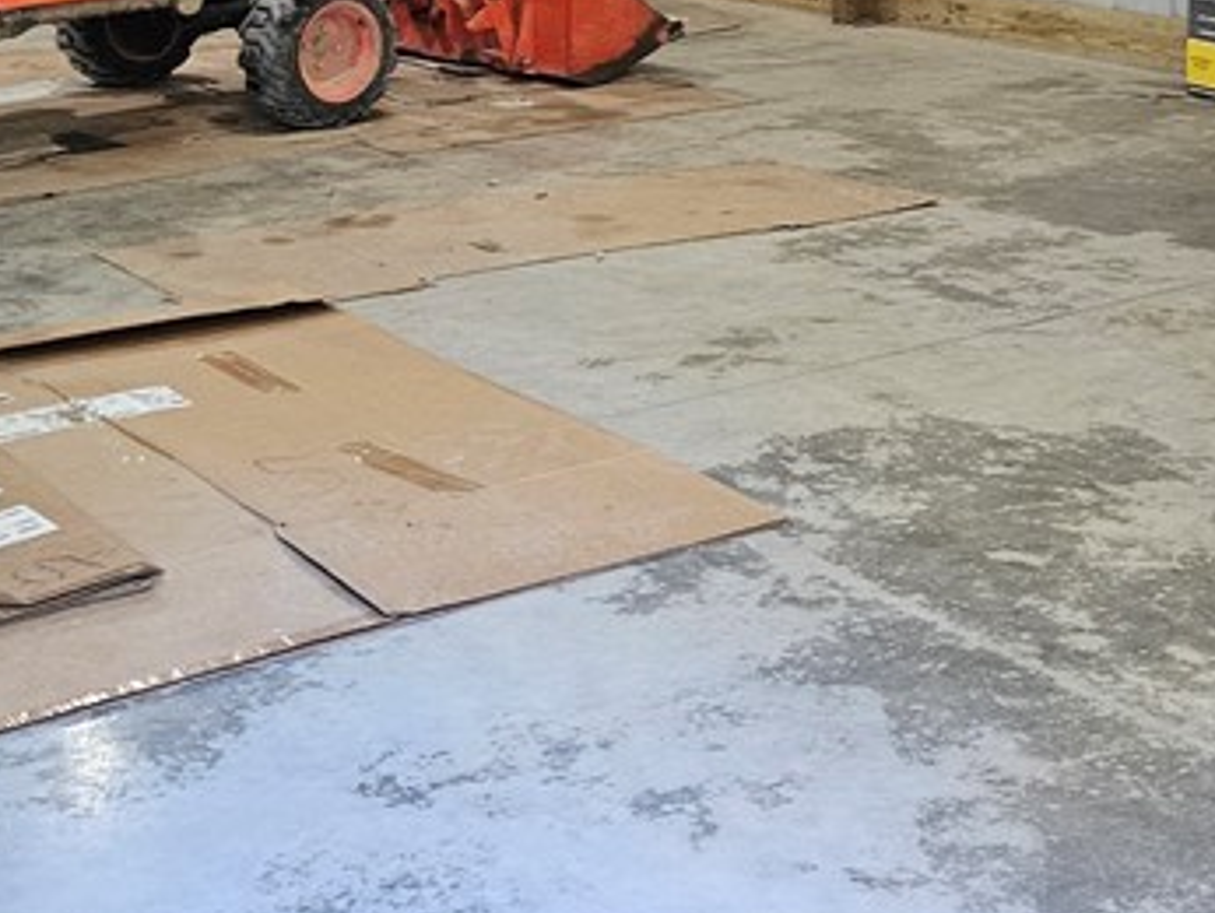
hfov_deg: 28.5
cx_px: 632
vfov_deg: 20.6
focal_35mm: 68
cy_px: -102
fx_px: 2388
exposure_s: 1/60
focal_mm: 5.4
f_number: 1.8
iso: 640
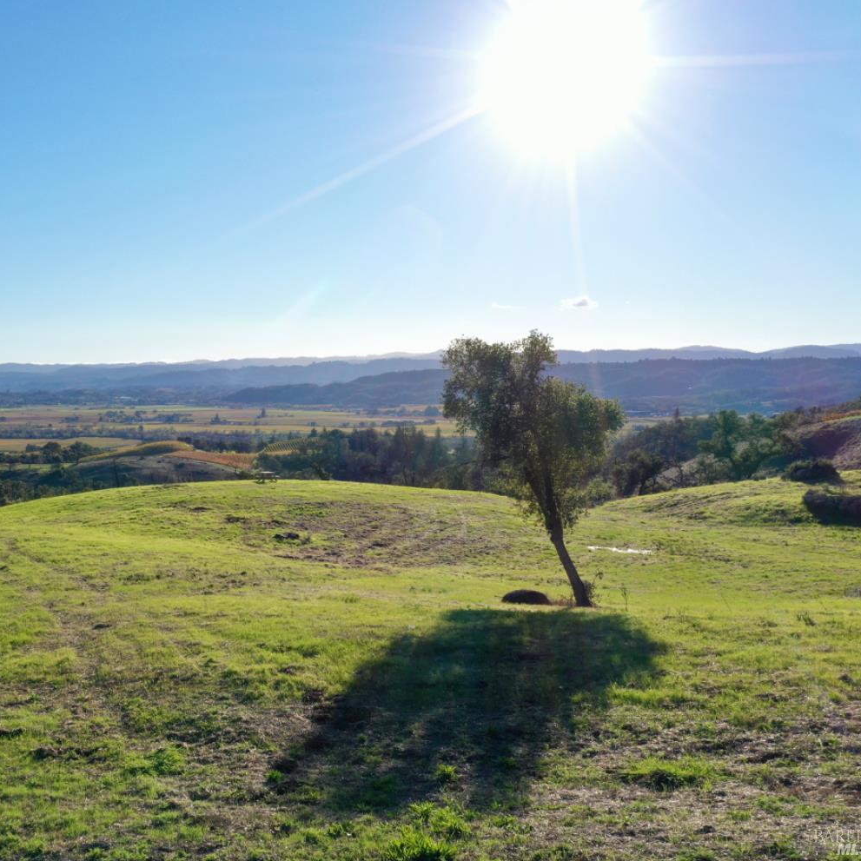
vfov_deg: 46.0
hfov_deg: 44.7
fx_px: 1013
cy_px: 433
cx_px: 233
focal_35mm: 36
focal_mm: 10.26
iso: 100
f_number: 6.3
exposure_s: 1/400
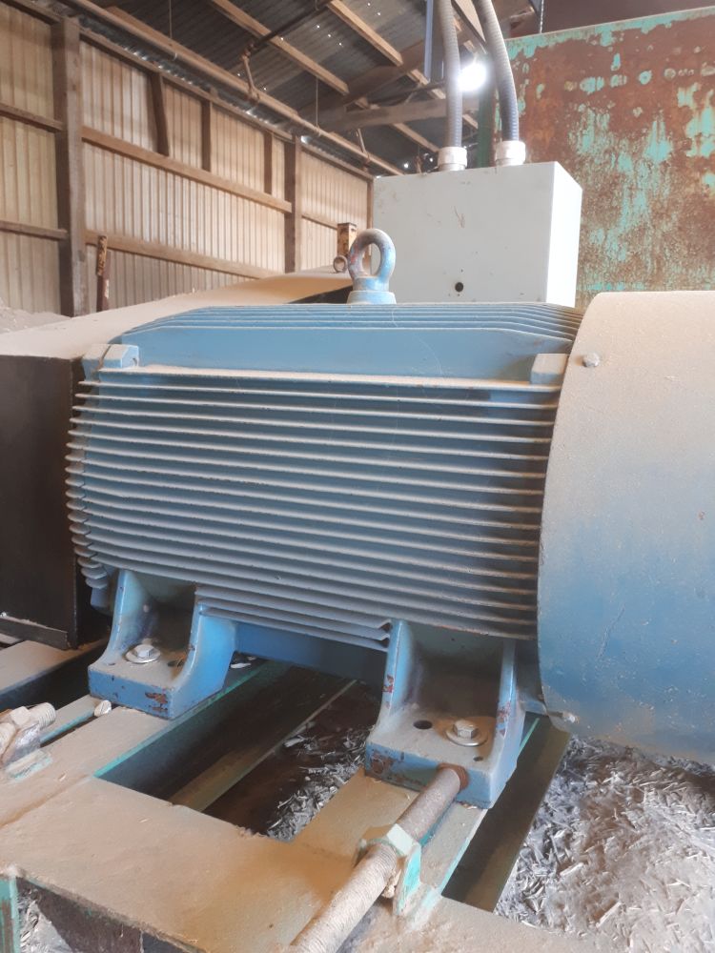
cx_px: 358
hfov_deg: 51.4
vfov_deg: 65.3
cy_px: 476
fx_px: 744
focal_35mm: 27
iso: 160
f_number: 1.9
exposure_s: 1/25
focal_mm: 3.6
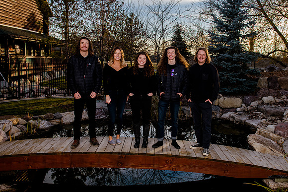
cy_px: 94
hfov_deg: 52.9
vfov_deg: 36.7
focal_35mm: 36
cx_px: 152
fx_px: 289
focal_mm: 28
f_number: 8
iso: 200
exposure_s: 1/160
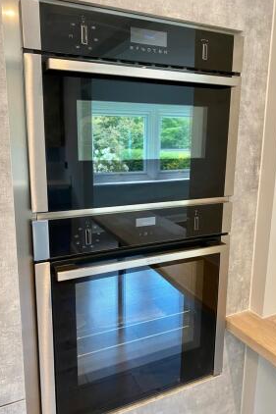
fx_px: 322
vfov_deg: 65.5
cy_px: 206
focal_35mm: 28
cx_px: 136
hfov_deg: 46.4
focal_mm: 4.25
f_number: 1.8
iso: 125
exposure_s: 1/50
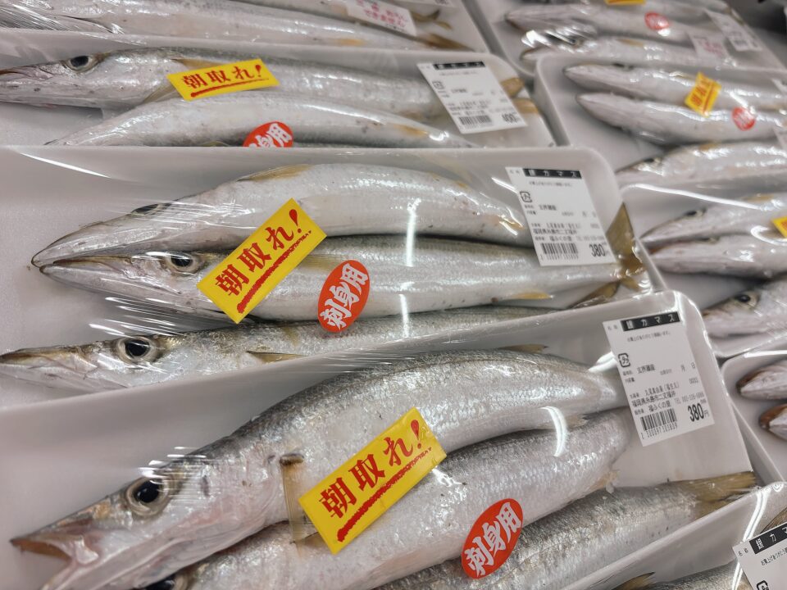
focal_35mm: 26
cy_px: 295
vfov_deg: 53.1
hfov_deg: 67.3
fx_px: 591
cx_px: 394
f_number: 1.6
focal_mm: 5.96
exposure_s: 1/120
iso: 64
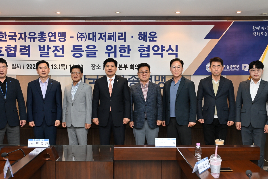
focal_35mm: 39
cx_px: 125
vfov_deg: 34.2
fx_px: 290
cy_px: 96
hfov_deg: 49.5
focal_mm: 36
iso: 3200
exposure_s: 1/100
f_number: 5.6
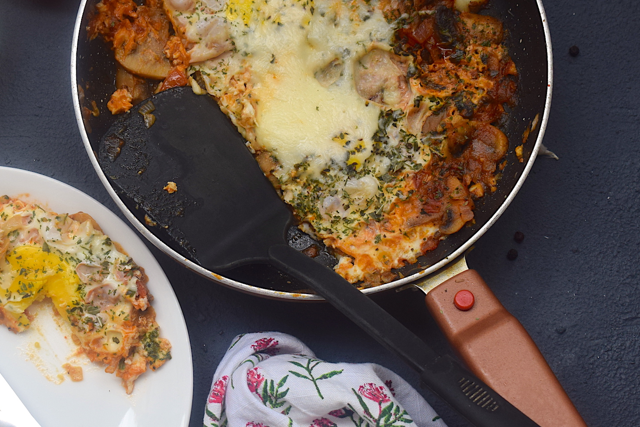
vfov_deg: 11.9
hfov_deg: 17.7
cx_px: 167
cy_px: 208
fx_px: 2045
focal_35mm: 115
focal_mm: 46
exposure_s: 1/250
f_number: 8
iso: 400
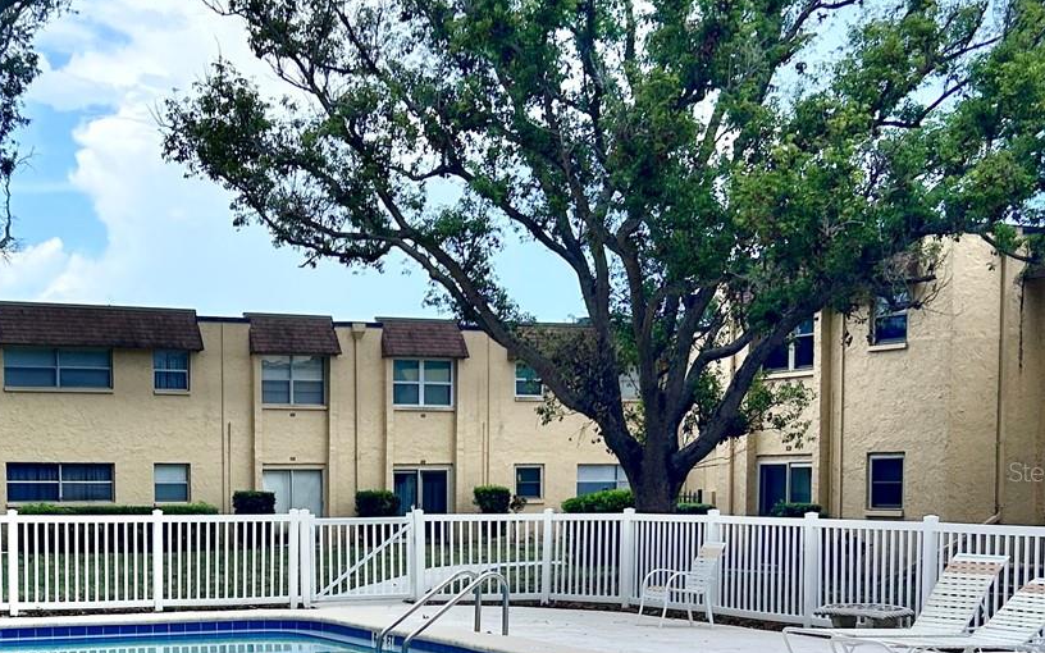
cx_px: 105
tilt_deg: -4.4
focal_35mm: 54
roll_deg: +0.4
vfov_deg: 23.8
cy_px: 472
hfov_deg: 35.3
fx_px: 1538
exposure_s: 1/3571
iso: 50
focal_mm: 5.7
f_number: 1.5
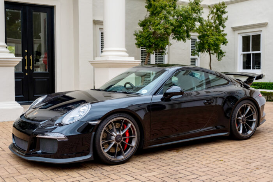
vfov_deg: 30.5
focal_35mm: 44
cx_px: 136
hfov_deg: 44.5
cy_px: 91
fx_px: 333
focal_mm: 29.2
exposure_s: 1/500
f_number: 5.6
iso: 400
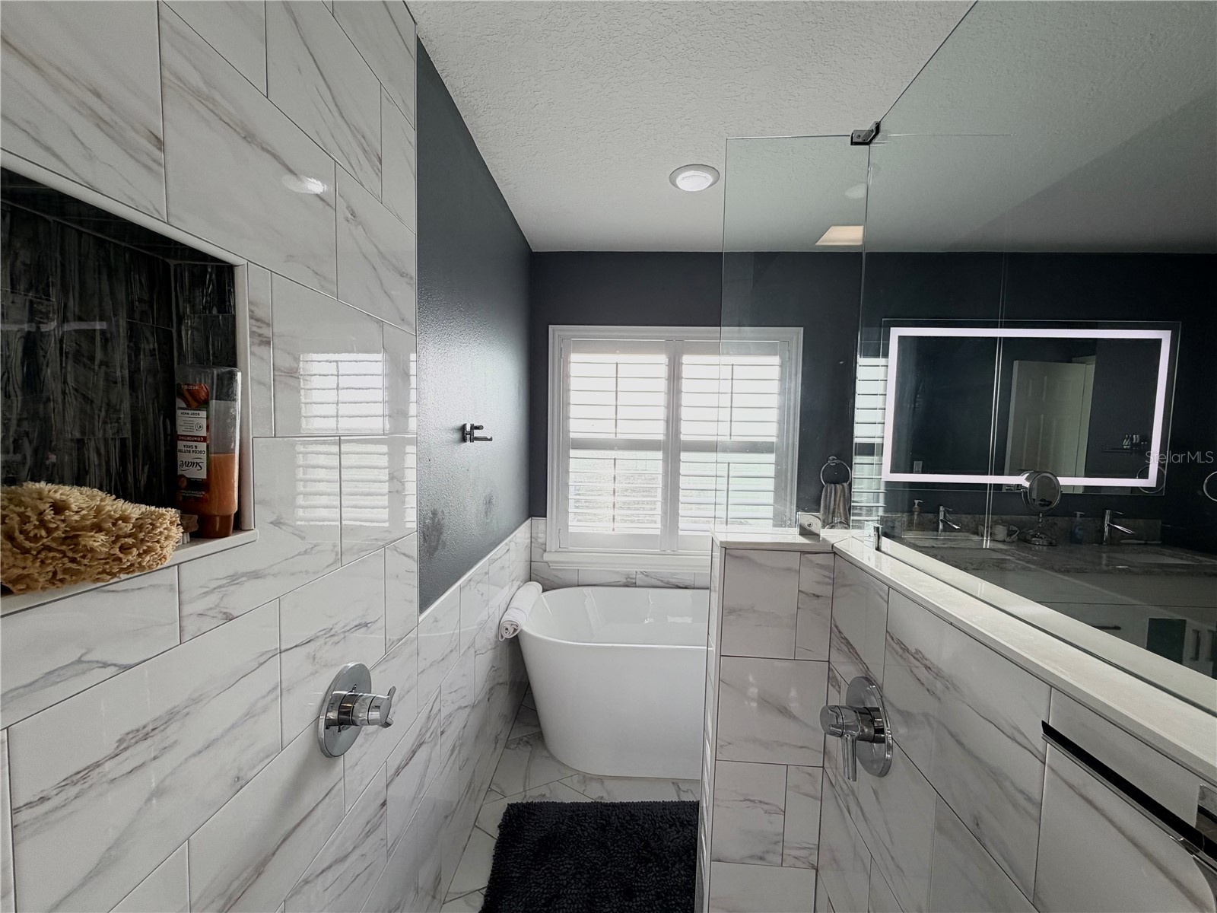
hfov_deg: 102.1
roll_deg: -1.4
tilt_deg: -2.7
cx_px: 608
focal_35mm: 14
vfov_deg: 85.7
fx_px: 492
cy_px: 456
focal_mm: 2.22
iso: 64
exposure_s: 1/215
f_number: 2.2
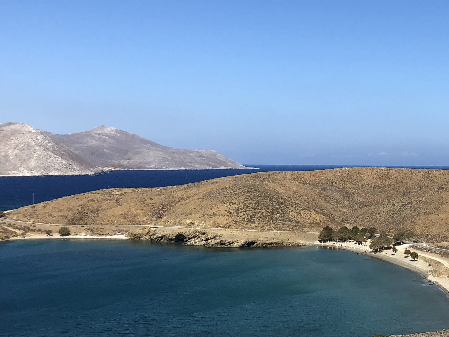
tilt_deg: +1.6
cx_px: 408
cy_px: 177
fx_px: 804
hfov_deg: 29.8
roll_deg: +0.4
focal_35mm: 62
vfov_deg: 23.7
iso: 25
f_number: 1.8
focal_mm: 4
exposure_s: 1/2667
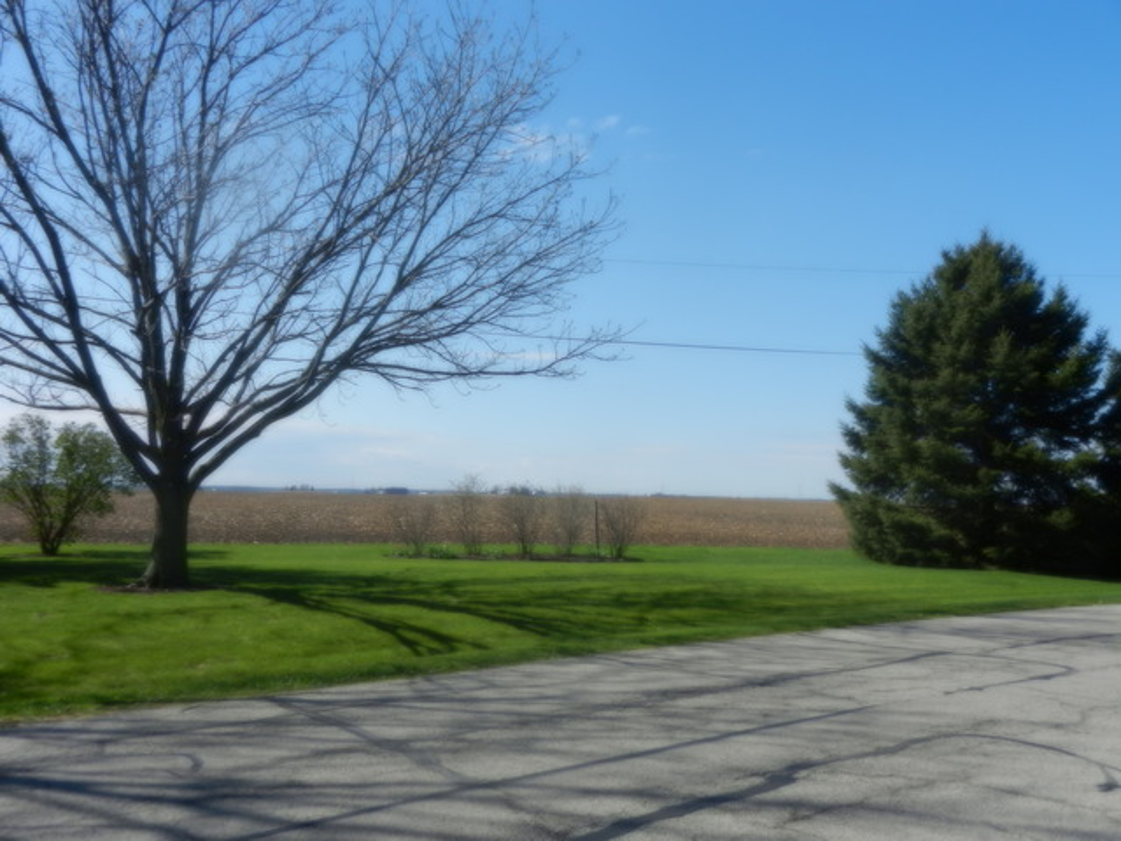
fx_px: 1069
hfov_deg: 55.4
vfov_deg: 42.9
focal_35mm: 33
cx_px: 560
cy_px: 420
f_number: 3.8
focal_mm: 5.9
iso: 160
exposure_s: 1/1600
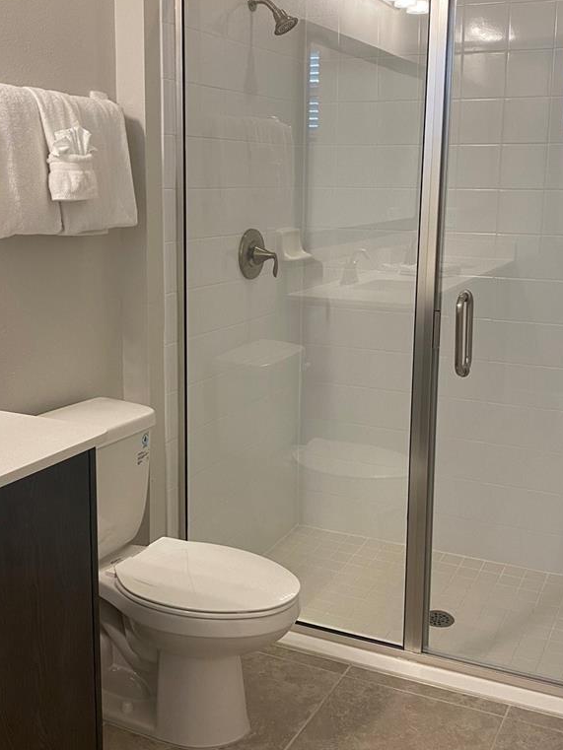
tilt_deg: -10.3
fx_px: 889
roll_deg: -1.7
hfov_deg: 35.1
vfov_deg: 45.7
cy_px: 348
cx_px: 293
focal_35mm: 41
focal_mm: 4.25
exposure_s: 1/60
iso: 80
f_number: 1.8
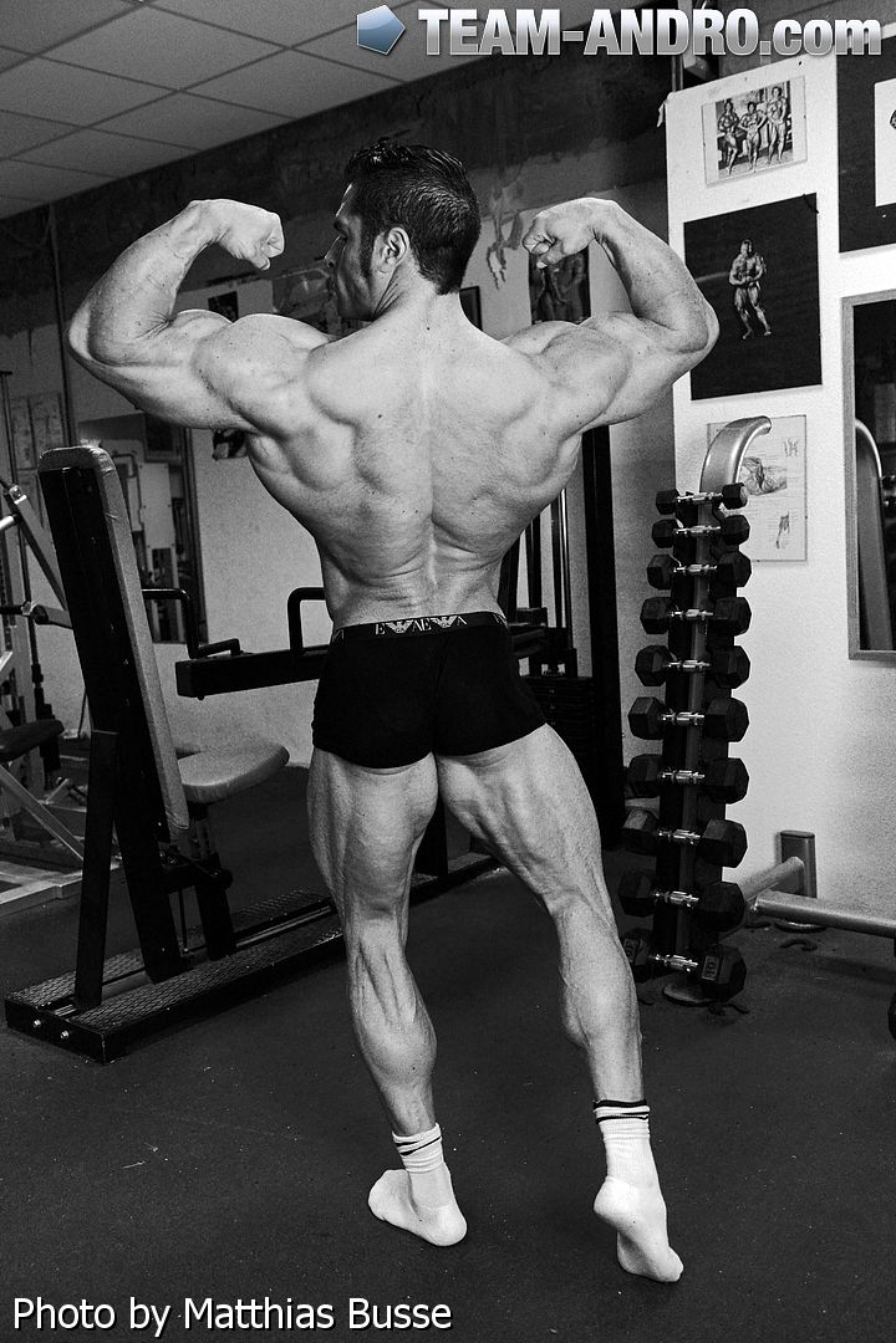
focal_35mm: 34
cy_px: 672
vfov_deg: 55.8
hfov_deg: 38.9
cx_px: 448
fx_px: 1269
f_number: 3.5
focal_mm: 34
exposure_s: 1/250
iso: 4500
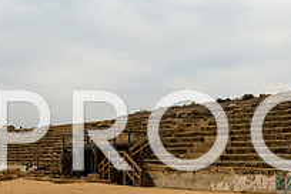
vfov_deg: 18.4
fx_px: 598
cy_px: 131
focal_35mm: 74
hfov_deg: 27.1
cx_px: 200
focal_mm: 26
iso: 100
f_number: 3.5
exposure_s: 1/800
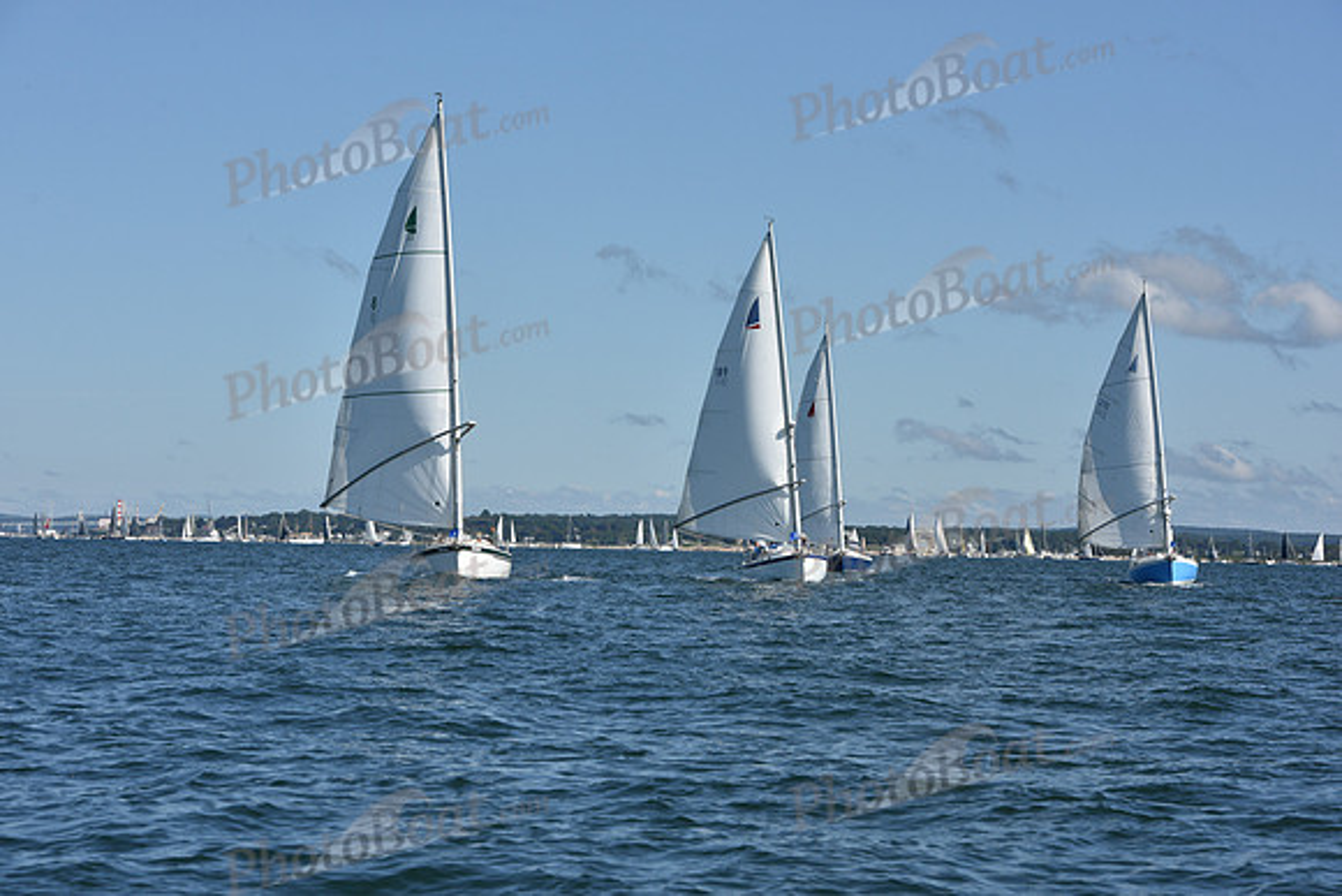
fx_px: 3654
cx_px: 671
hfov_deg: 20.8
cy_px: 448
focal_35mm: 98
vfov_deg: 14.0
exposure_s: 1/1250
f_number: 9
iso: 250
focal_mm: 98
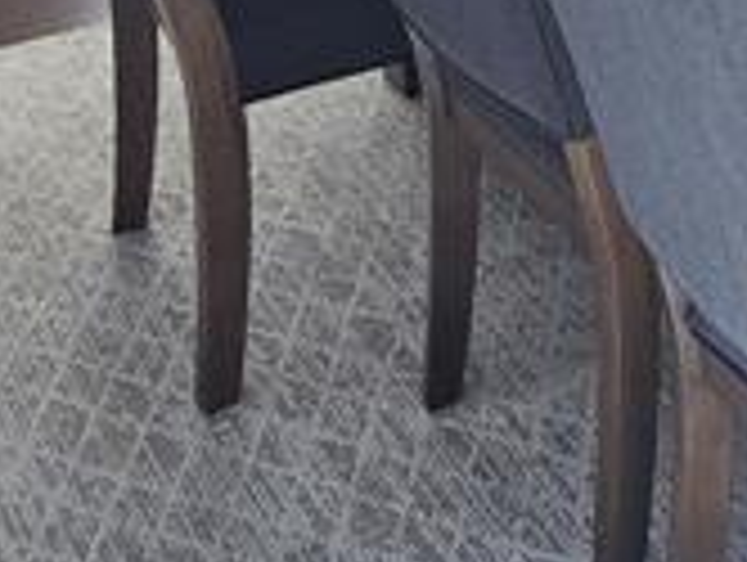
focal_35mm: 80
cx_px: 1328
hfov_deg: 19.0
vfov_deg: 16.2
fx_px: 1729
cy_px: -387
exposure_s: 1/120
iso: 64
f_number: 2.2
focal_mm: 2.2
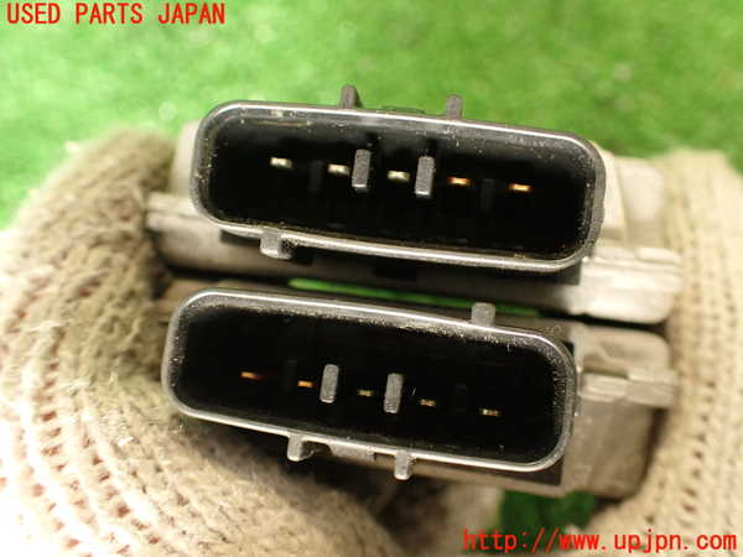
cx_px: 372
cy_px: 278
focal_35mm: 30
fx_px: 644
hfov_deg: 60.0
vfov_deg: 46.8
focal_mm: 5.4
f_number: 2.3
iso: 320
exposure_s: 1/30
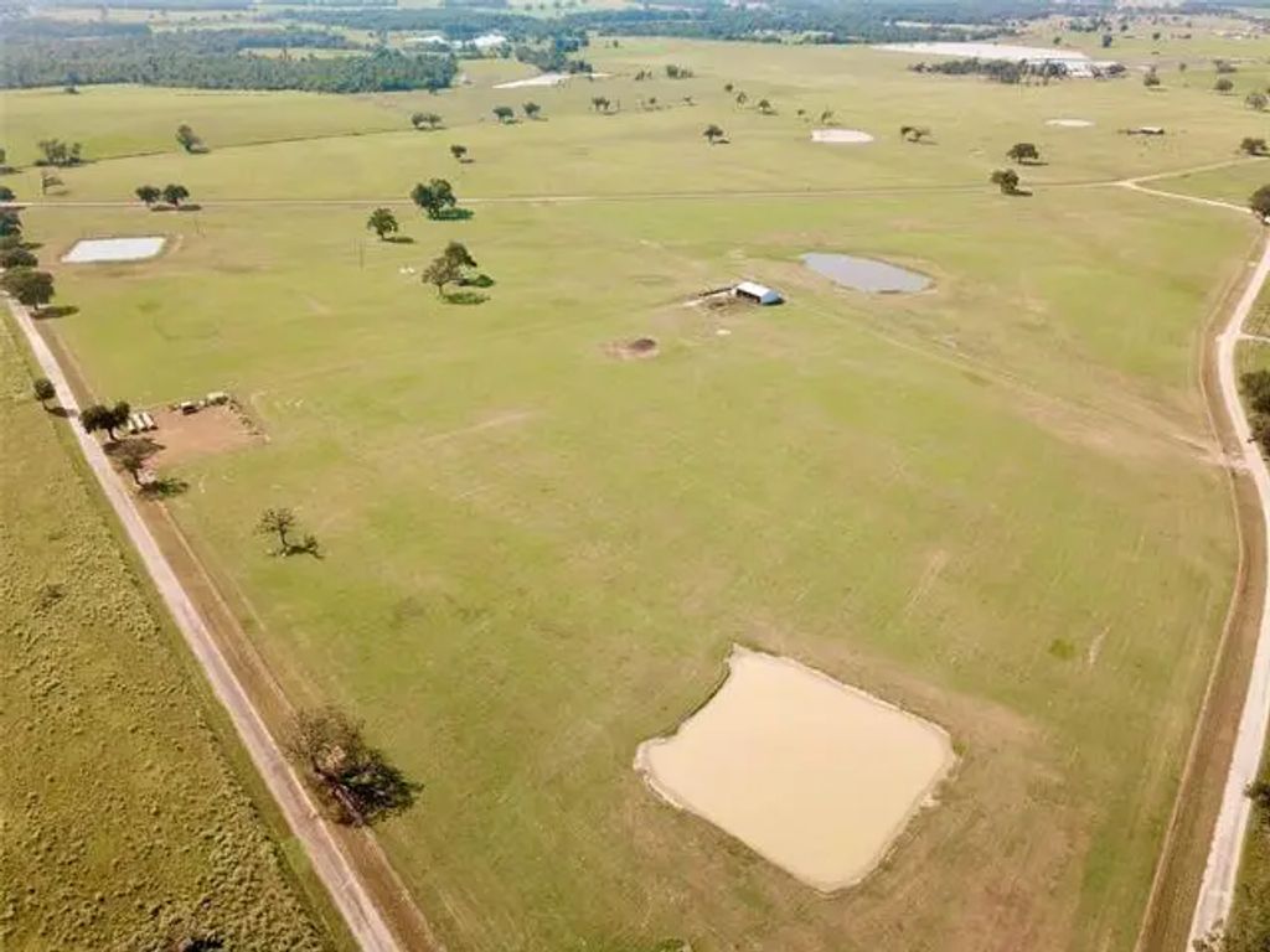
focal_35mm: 26
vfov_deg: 53.1
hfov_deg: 67.3
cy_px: 476
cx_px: 635
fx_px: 954
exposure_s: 1/379
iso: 100
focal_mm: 4.73
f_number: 2.2
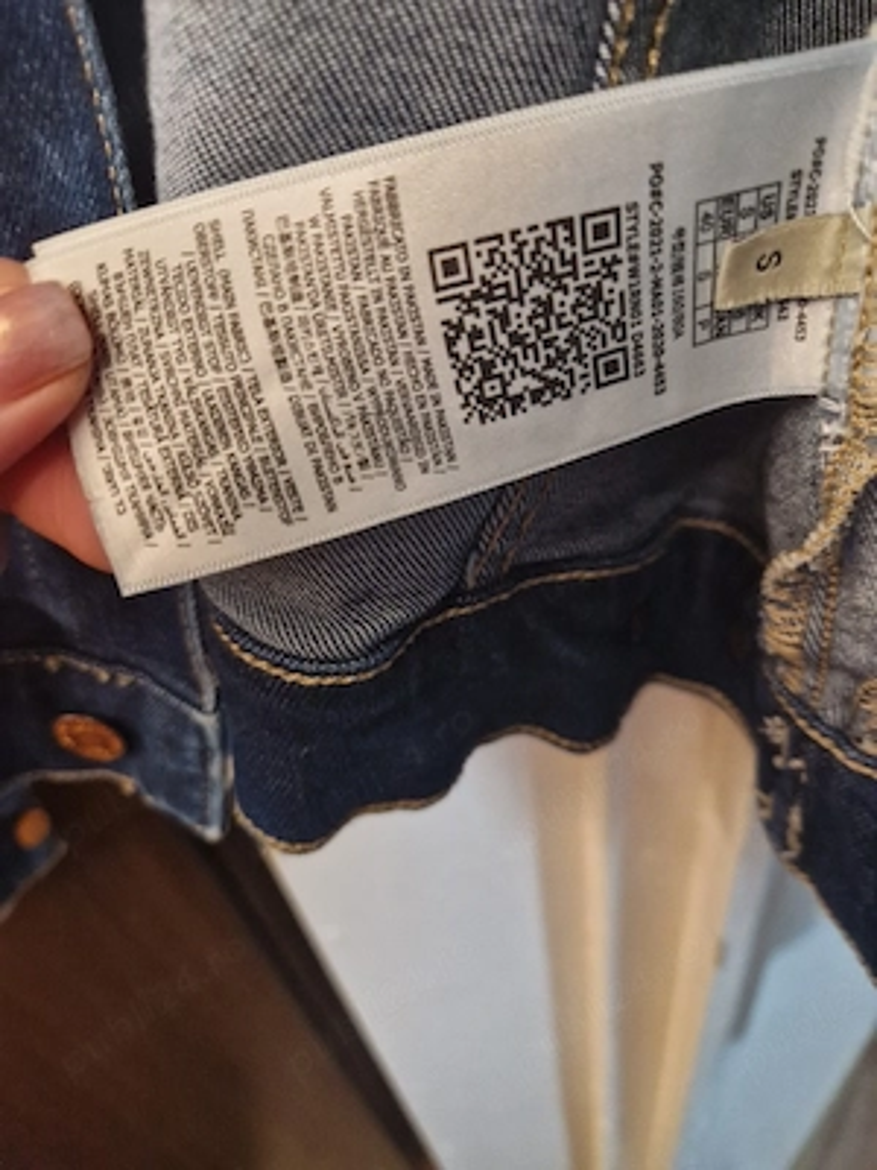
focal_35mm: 23
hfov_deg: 58.9
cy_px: 585
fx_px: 777
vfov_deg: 73.9
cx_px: 438
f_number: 1.8
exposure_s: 1/25
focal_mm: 5.4
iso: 500
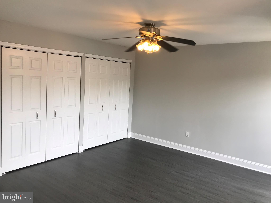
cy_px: 102
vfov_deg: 49.7
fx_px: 219
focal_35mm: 28
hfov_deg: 63.4
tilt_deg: -5.0
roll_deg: -2.1
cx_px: 136
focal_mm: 3.99
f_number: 1.8
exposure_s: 1/60
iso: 32
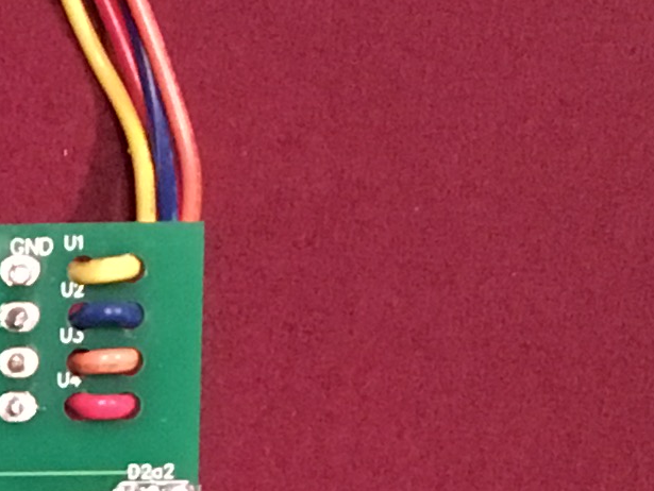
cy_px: 978
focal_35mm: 190
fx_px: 3592
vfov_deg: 7.5
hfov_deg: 9.3
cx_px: -938
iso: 250
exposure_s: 1/15
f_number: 2.2
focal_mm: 4.15
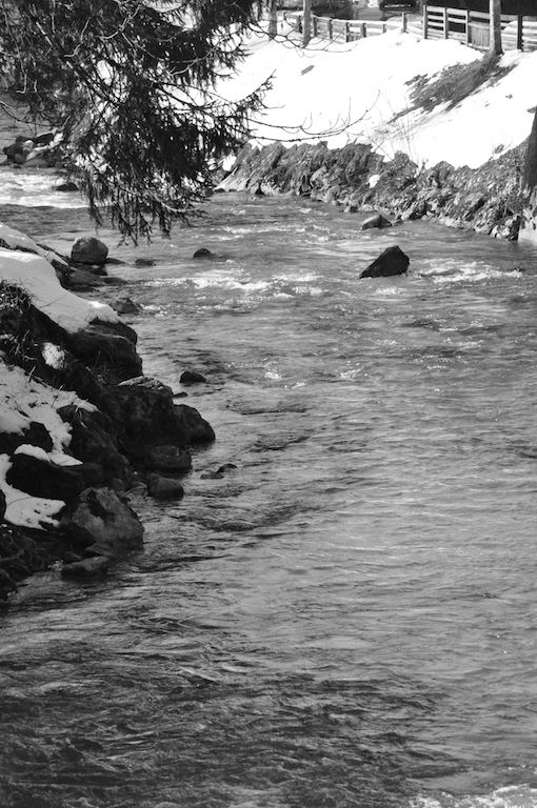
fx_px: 3533
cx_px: 268
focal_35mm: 158
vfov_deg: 13.1
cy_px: 404
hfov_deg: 8.7
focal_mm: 105
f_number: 11
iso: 3200
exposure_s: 1/2000
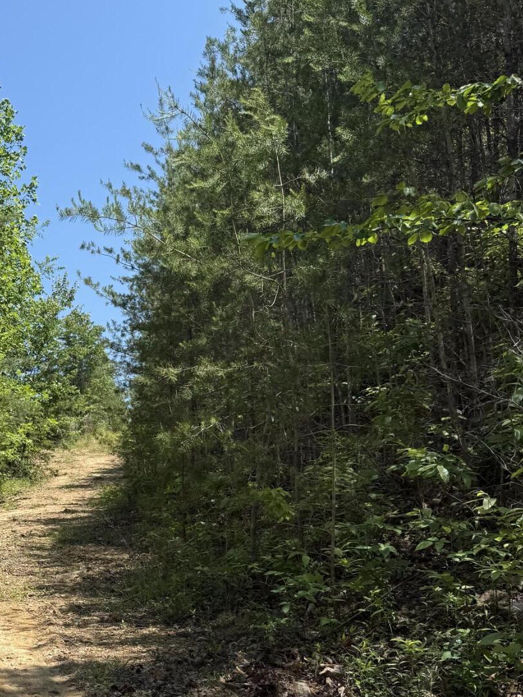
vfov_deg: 41.2
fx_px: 887
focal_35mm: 44
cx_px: 62
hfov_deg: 31.5
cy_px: 553
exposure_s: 1/2801
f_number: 1.78
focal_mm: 6.76
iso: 80
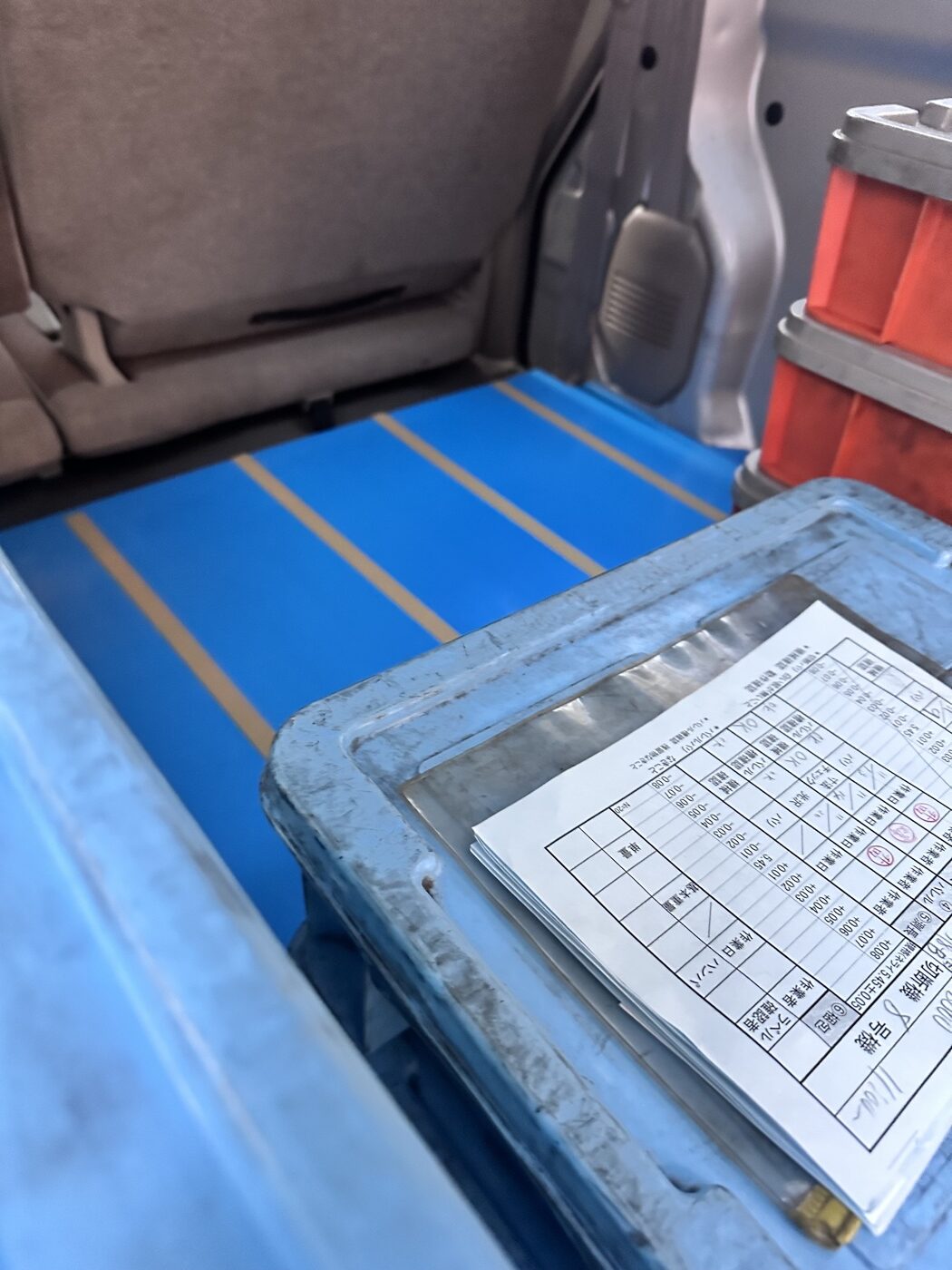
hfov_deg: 56.8
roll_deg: -5.8
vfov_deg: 71.6
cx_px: 476
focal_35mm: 24
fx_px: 880
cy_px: 635
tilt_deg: -39.0
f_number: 1.78
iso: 1000
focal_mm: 6.86
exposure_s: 1/45
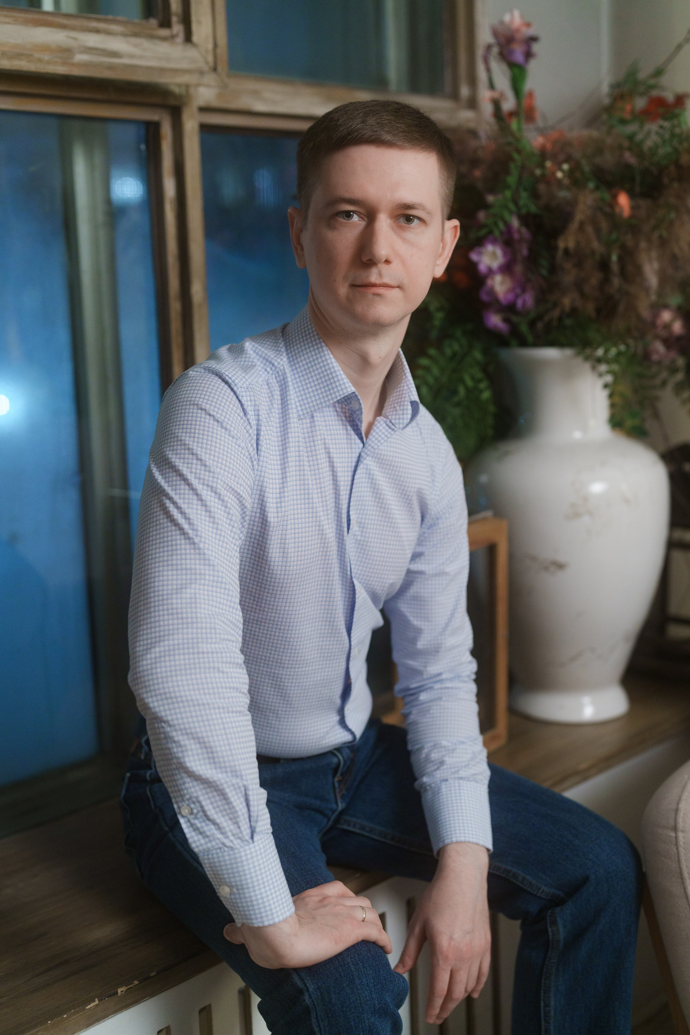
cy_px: 518
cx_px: 345
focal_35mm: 50
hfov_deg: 27.0
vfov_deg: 39.6
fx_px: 1437
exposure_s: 1/80
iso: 1000
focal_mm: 50
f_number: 2.2
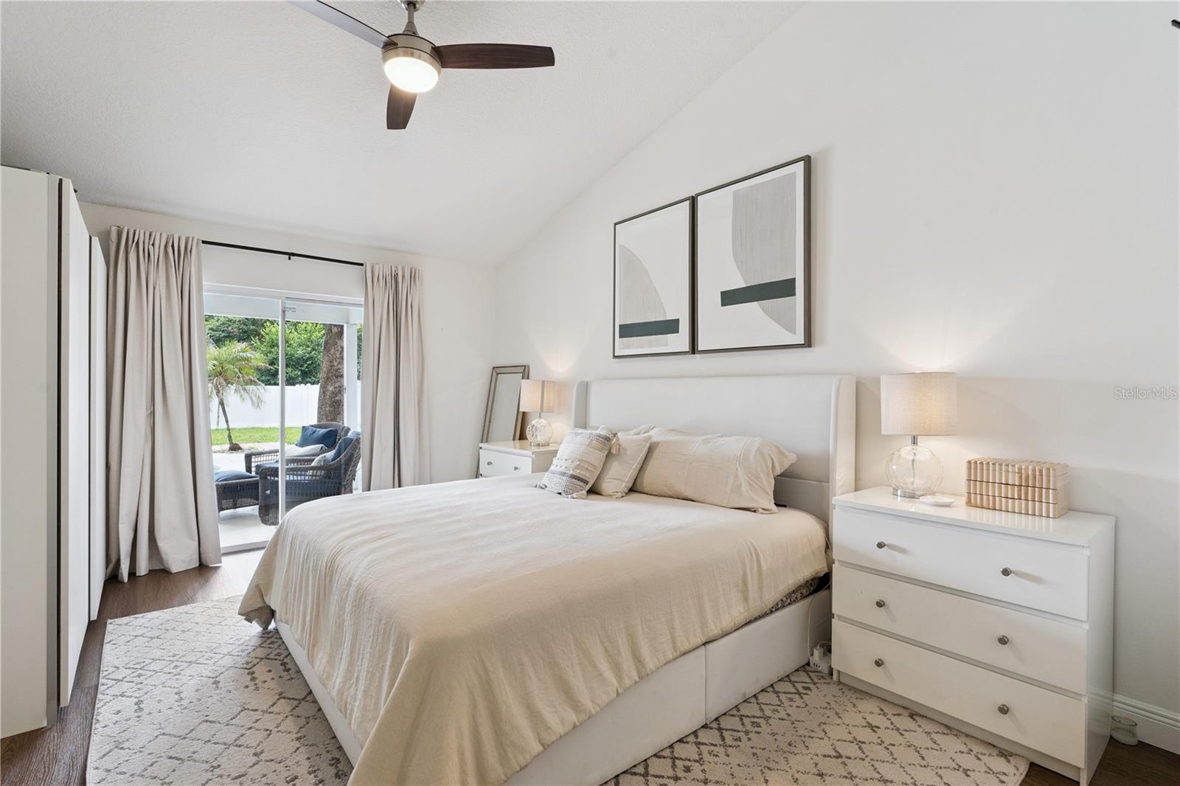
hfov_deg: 93.3
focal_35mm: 17
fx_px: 557
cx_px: 590
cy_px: 393
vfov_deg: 70.4
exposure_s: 1/25
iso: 640
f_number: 10
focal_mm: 17
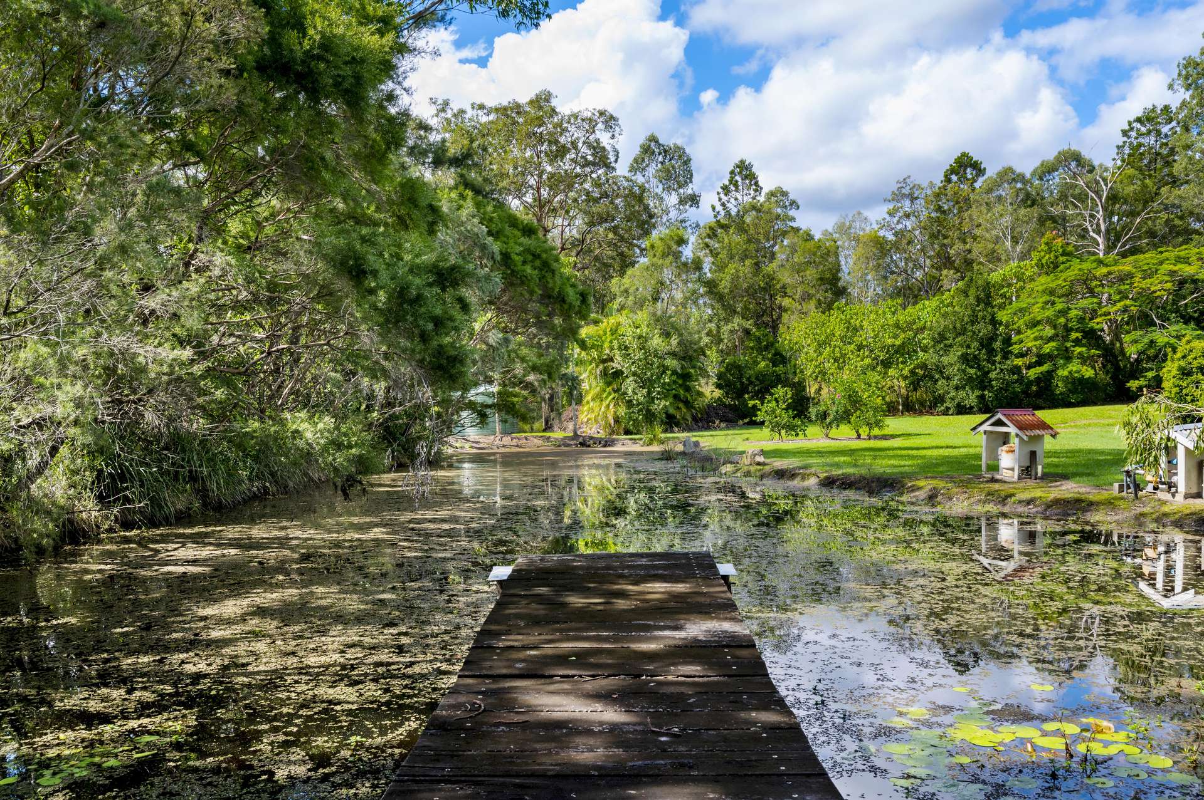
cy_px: 400
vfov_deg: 47.9
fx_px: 902
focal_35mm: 27
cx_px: 602
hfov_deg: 67.4
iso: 320
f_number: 11
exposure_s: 1/200
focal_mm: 27
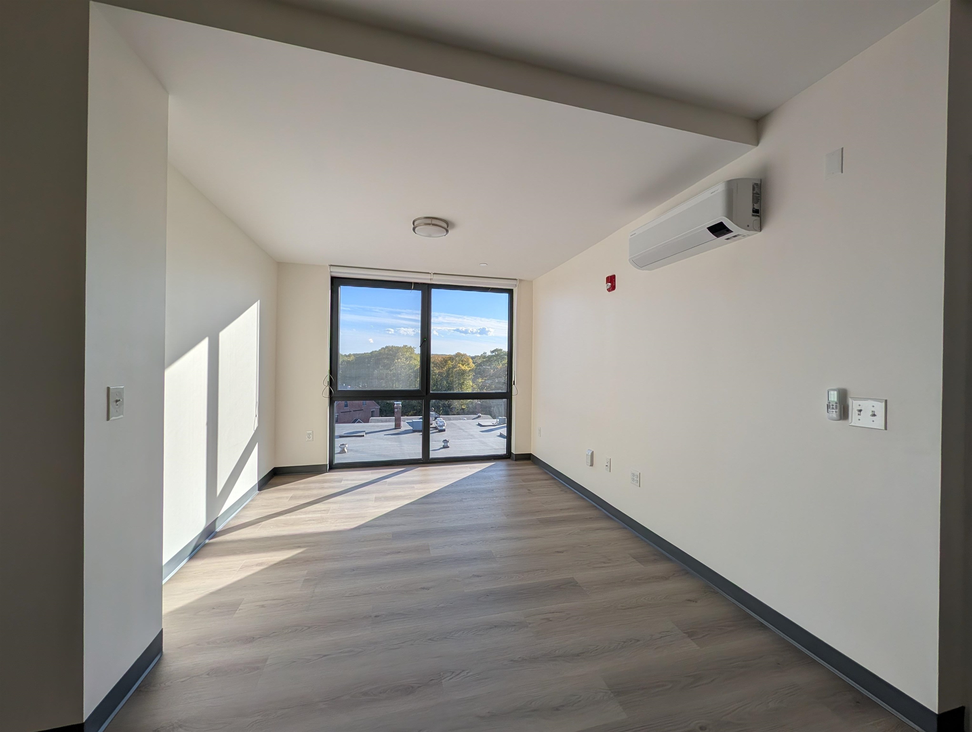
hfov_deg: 110.5
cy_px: 366
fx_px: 337
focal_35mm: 12
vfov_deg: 94.6
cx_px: 486
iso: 59
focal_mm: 2.02
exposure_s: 1/2342
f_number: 1.7
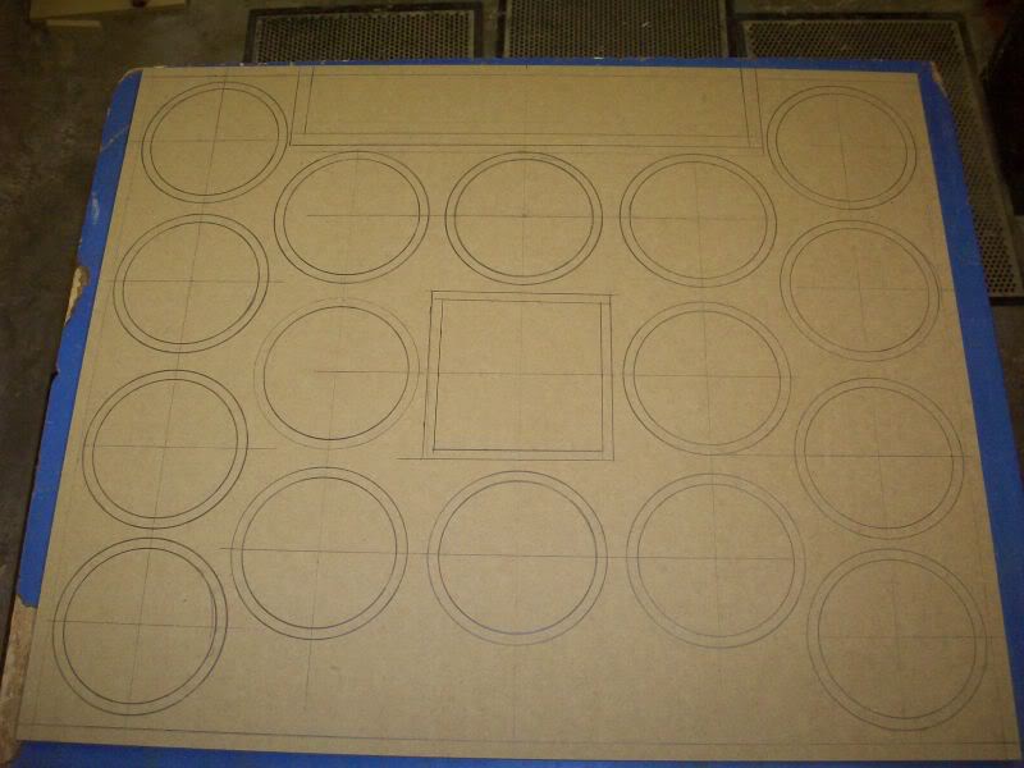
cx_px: 512
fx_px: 1095
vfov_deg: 38.7
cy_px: 384
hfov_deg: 50.1
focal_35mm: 37
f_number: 2.8
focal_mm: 6.2
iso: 200
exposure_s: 1/64
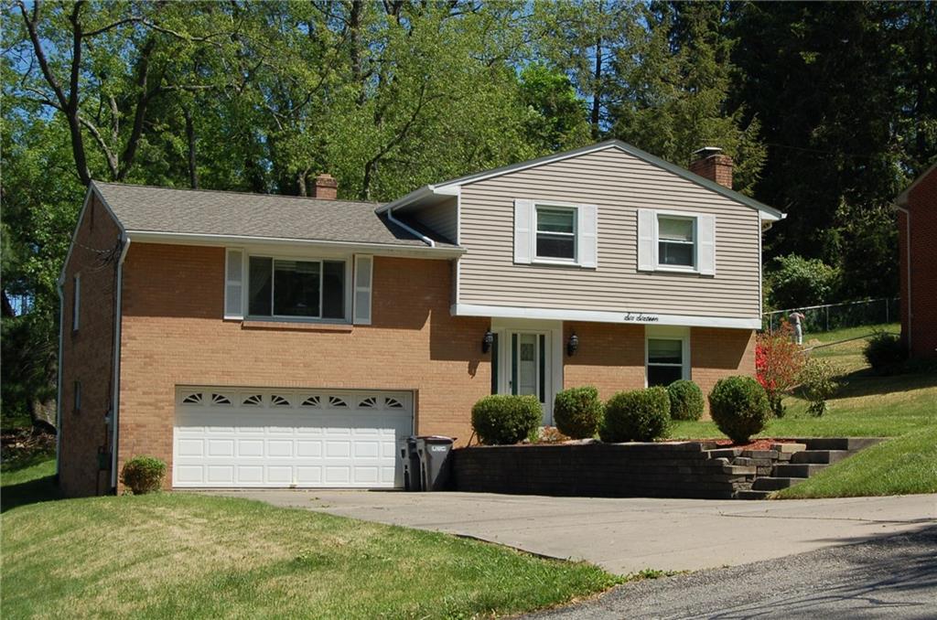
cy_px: 310
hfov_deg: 35.1
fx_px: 1480
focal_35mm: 57
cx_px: 468
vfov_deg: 23.7
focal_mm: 38
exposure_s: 1/320
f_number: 9
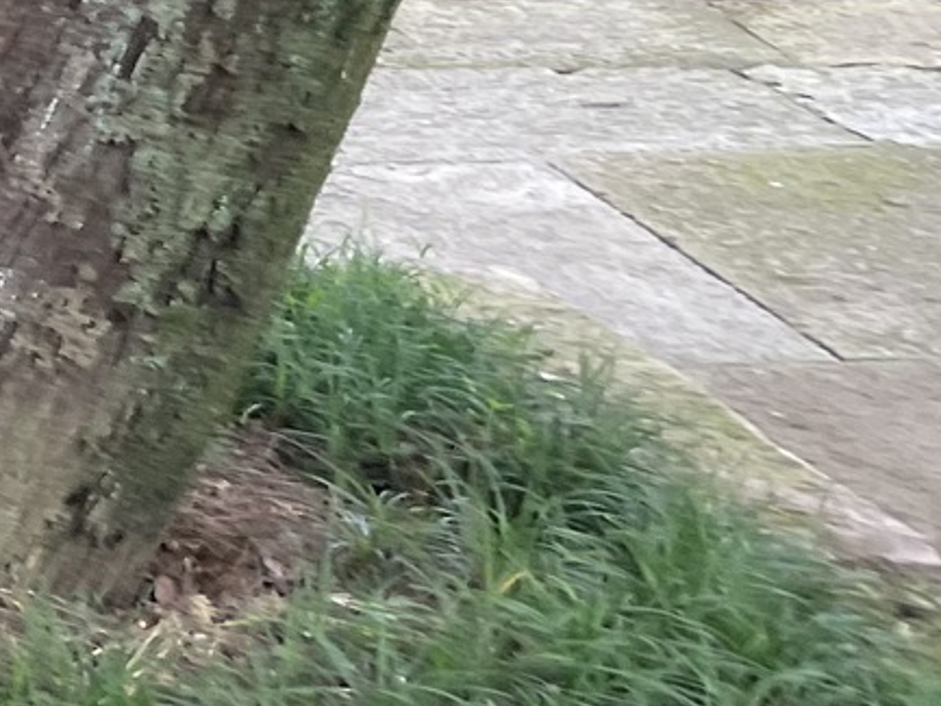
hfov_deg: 13.8
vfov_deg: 11.4
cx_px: -954
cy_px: -591
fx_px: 3263
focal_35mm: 120
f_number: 1.6
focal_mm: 4.2
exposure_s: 1/121
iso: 40
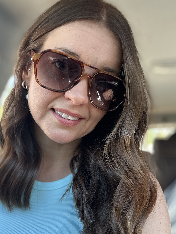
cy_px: 131
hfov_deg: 40.6
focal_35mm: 35
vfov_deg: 52.5
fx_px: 237
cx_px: 78
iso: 80
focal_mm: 2.69
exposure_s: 1/106
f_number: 1.9
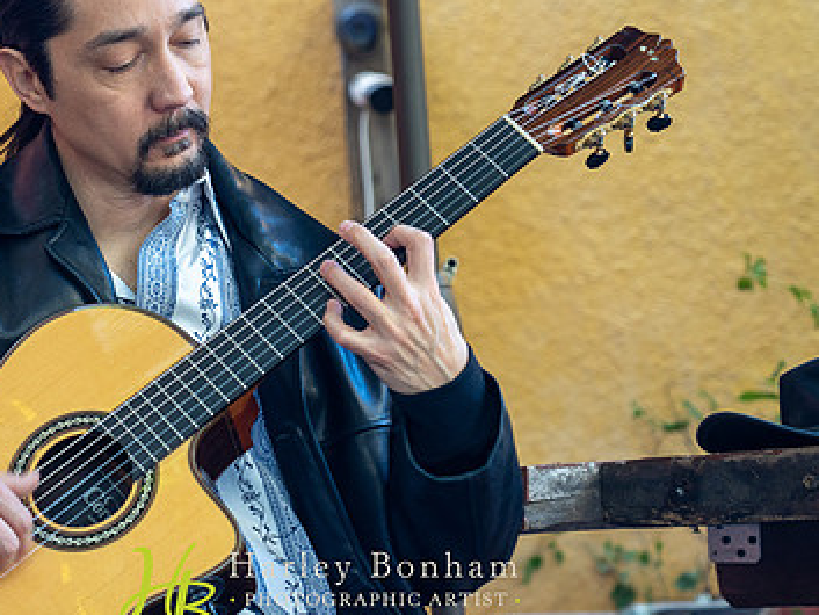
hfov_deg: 16.8
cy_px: 205
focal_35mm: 117
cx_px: 322
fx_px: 2769
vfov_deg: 12.7
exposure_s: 1/40
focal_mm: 74
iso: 640
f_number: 4
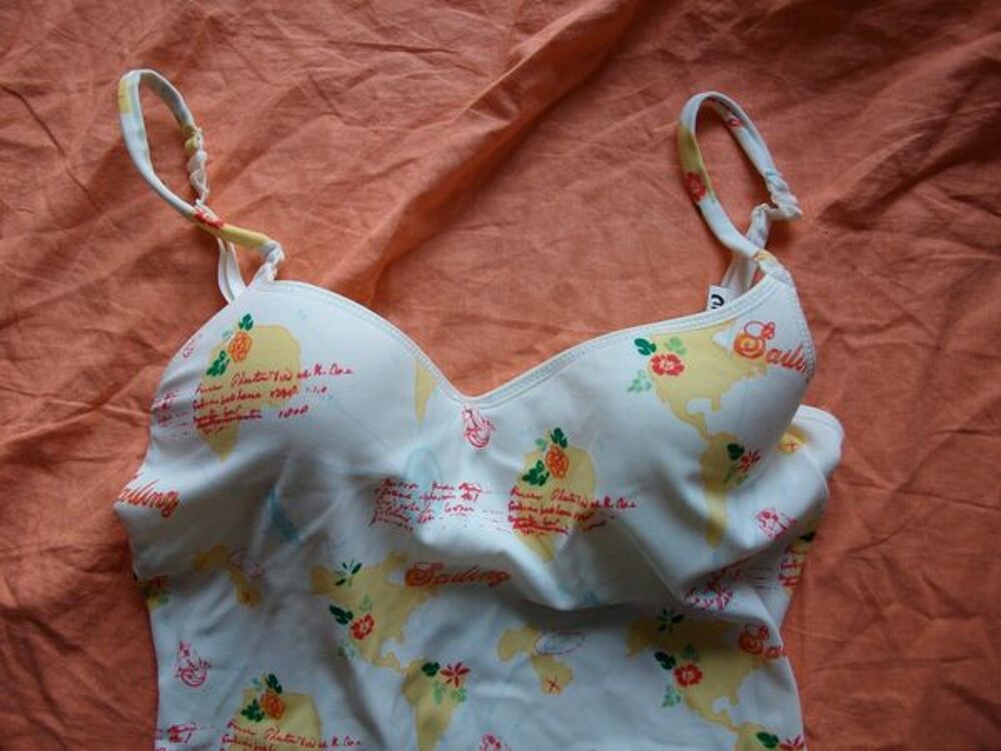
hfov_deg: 56.8
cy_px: 376
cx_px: 500
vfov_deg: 44.2
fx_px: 925
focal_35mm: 32
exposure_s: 1/44.7
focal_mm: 5.7
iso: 80
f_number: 2.9
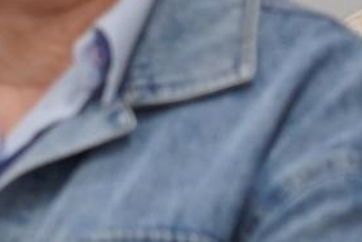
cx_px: 507
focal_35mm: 562
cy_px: -82
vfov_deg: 2.4
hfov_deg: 3.7
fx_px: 5654
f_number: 4
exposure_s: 1/160
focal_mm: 105
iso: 2000
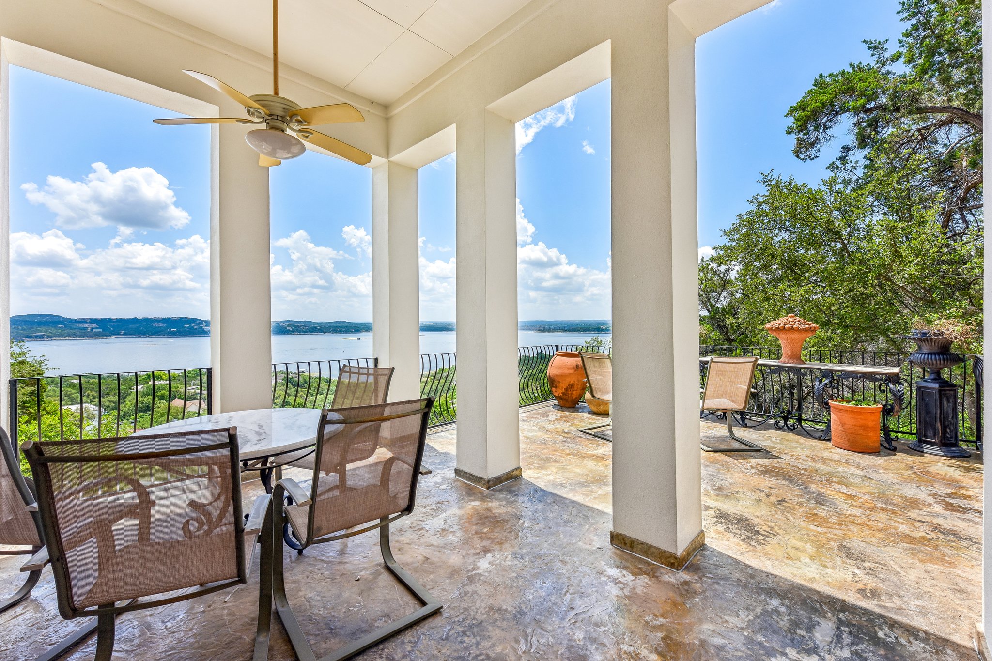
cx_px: 496
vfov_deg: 81.2
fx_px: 386
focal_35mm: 14
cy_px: 330
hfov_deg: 104.3
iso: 100
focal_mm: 14
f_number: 8
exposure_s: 1/320
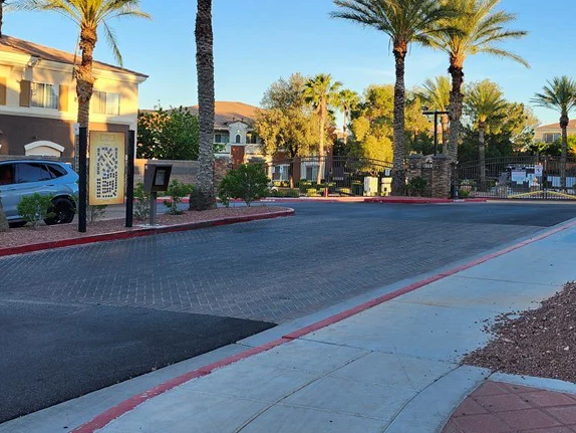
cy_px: 156
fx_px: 683
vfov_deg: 34.9
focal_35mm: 41
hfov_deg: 45.5
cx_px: 347
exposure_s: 1/310
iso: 25
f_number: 1.8
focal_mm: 5.54
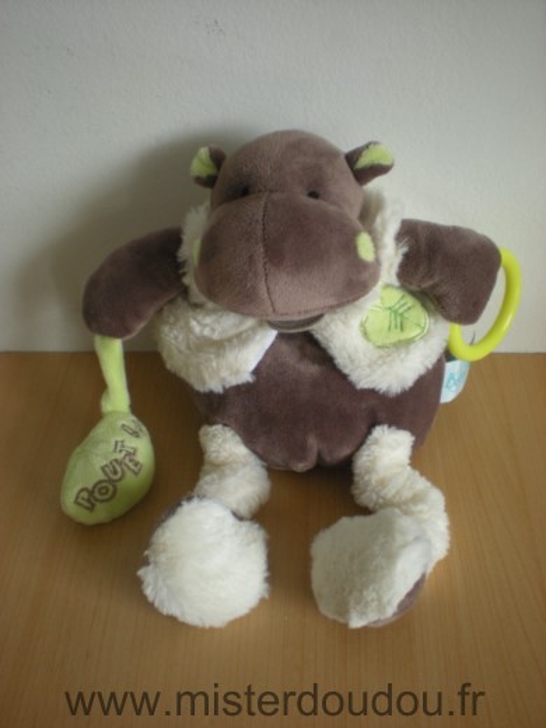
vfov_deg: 49.0
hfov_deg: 37.7
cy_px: 364
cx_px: 273
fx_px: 799
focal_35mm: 38
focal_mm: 6.3
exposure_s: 1/46.5
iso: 200
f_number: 3.1
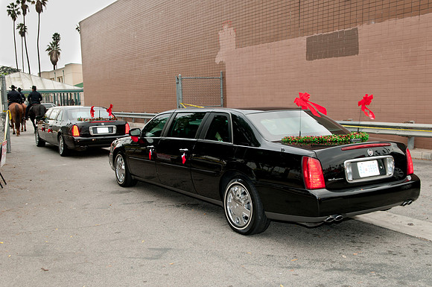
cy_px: 144
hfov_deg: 53.2
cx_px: 216
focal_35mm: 36
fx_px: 431
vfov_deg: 36.8
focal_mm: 24
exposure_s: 1/80
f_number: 6.3
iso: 200
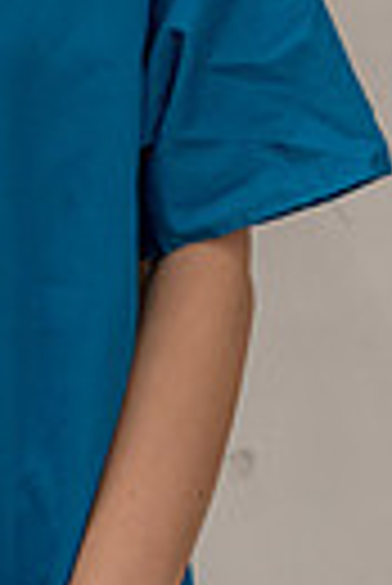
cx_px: -266
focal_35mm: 387
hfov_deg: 3.5
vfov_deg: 5.3
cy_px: -189
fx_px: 6304
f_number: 4
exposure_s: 1/80
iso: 5000
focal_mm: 112
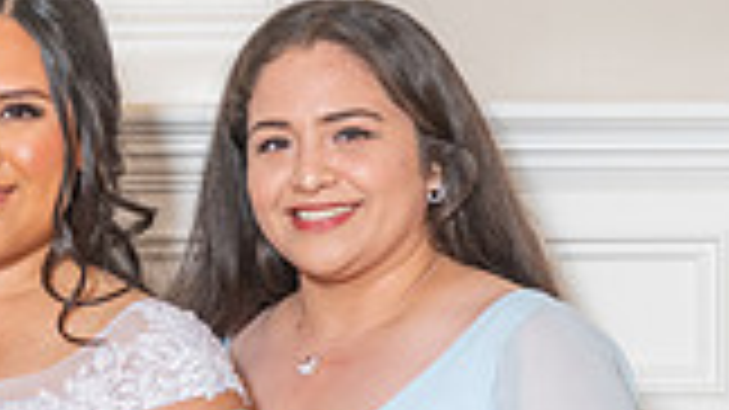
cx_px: -238
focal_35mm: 243
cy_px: 597
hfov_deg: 8.7
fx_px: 4696
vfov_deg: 5.0
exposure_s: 1/160
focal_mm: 62
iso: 640
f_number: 4.5
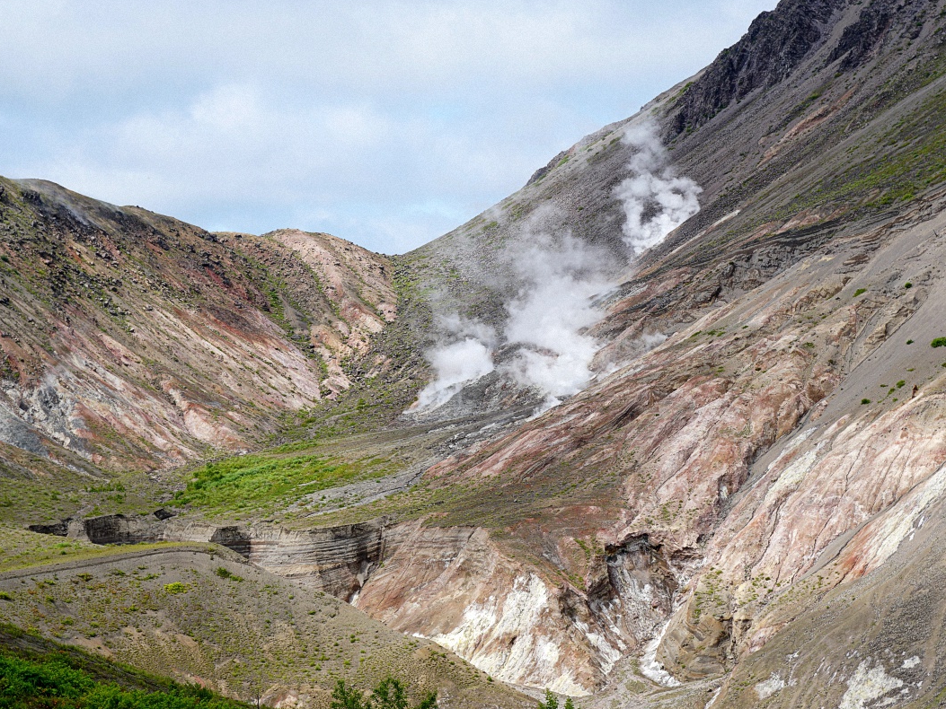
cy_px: 353
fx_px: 3143
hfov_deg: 17.1
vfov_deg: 12.9
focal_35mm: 115
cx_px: 508
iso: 100
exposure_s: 1/500
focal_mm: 70
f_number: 5
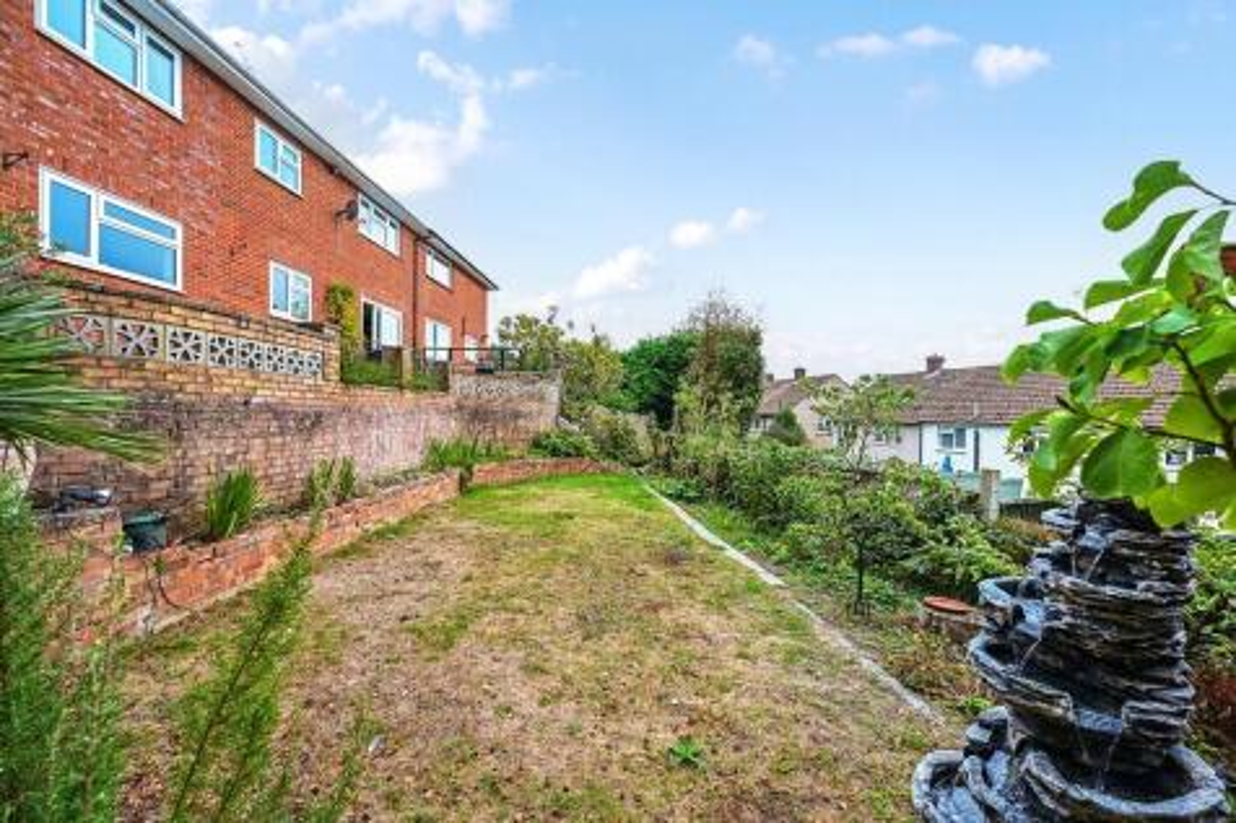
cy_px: 412
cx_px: 618
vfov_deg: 81.2
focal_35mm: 14
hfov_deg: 104.3
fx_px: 480
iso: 400
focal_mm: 14
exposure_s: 1/200
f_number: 5.6
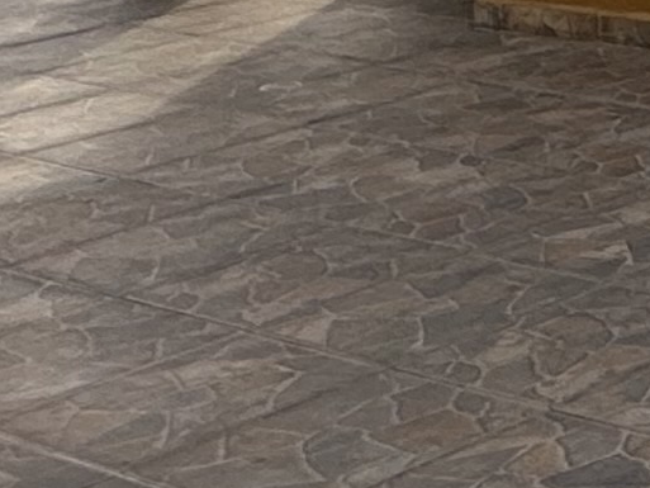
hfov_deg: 12.7
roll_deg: +1.2
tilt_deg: -1.1
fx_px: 2066
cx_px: 1660
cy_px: -441
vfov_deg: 12.2
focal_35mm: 110
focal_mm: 2.22
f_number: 2.2
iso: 50
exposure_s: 1/1618
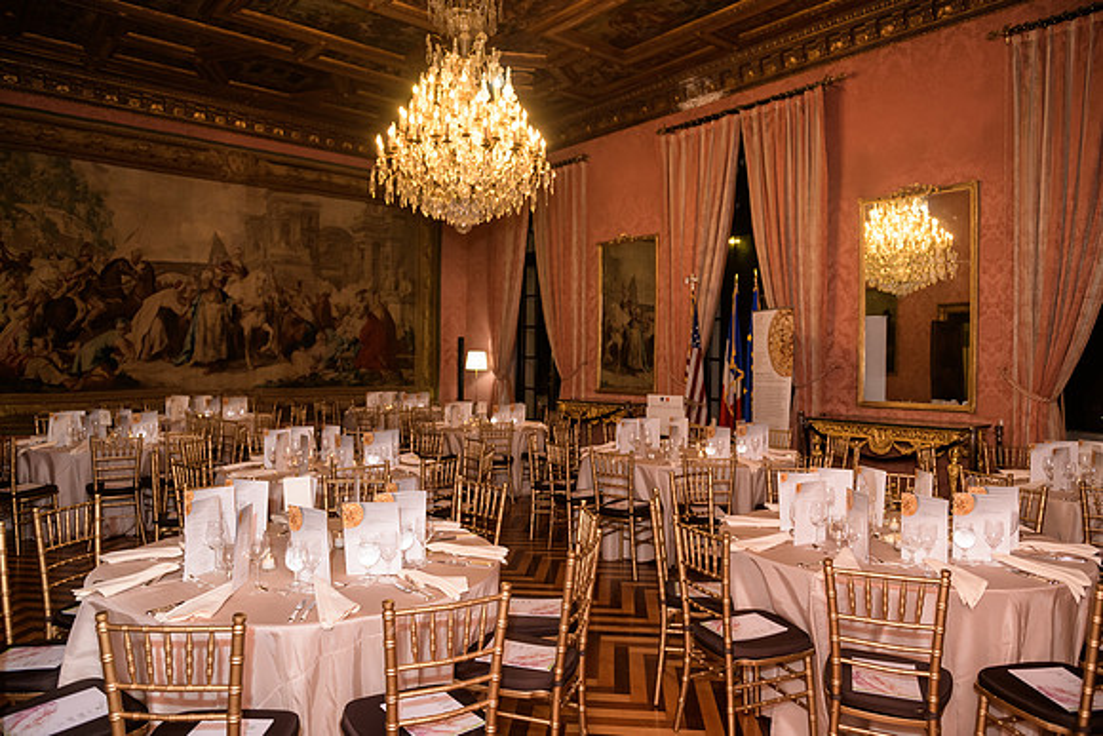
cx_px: 552
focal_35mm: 24
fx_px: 735
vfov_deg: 53.2
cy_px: 368
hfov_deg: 73.7
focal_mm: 24
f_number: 3.2
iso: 1000
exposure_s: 1/125
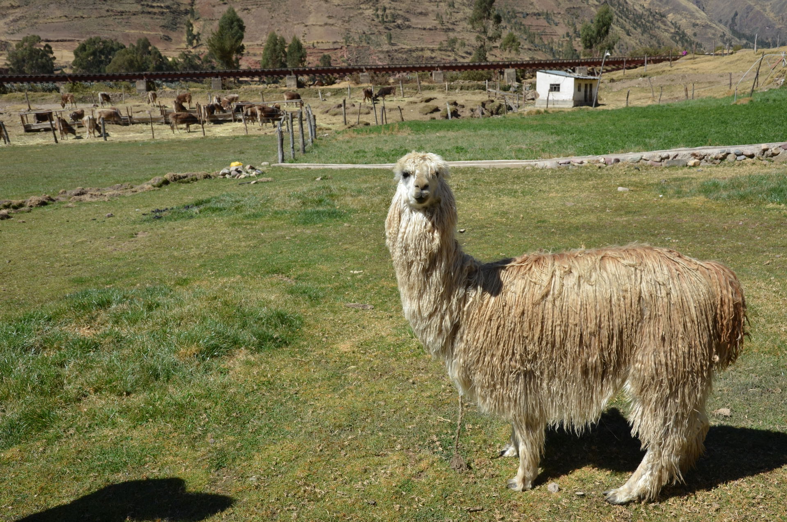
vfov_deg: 39.8
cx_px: 394
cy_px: 261
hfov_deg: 57.3
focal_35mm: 33
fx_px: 720
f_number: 8
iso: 100
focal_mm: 22
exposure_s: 1/320
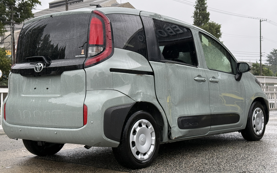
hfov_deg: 36.9
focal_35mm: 55
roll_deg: +0.8
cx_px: 135
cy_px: 82
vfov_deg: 23.5
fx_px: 415
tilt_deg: +1.5
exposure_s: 1/675
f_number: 1.78
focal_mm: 6.76
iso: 100
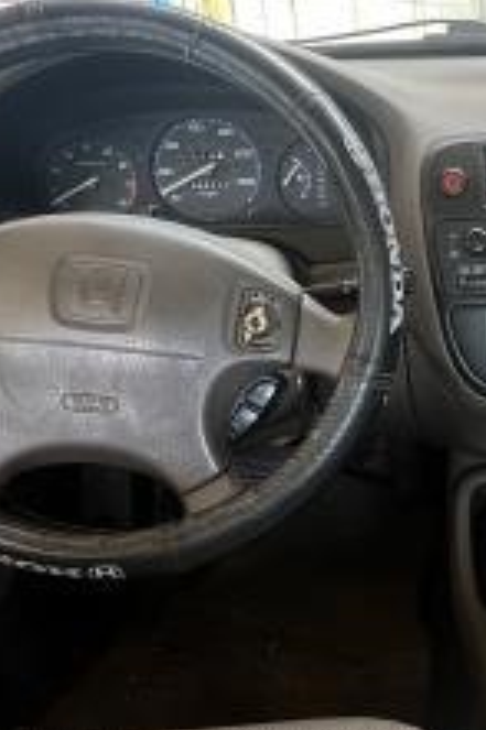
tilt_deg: -26.1
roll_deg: -0.4
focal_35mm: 49
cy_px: 396
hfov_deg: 24.6
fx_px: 994
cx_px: 602
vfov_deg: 40.3
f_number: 1.8
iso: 200
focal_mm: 1.57
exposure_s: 1/60
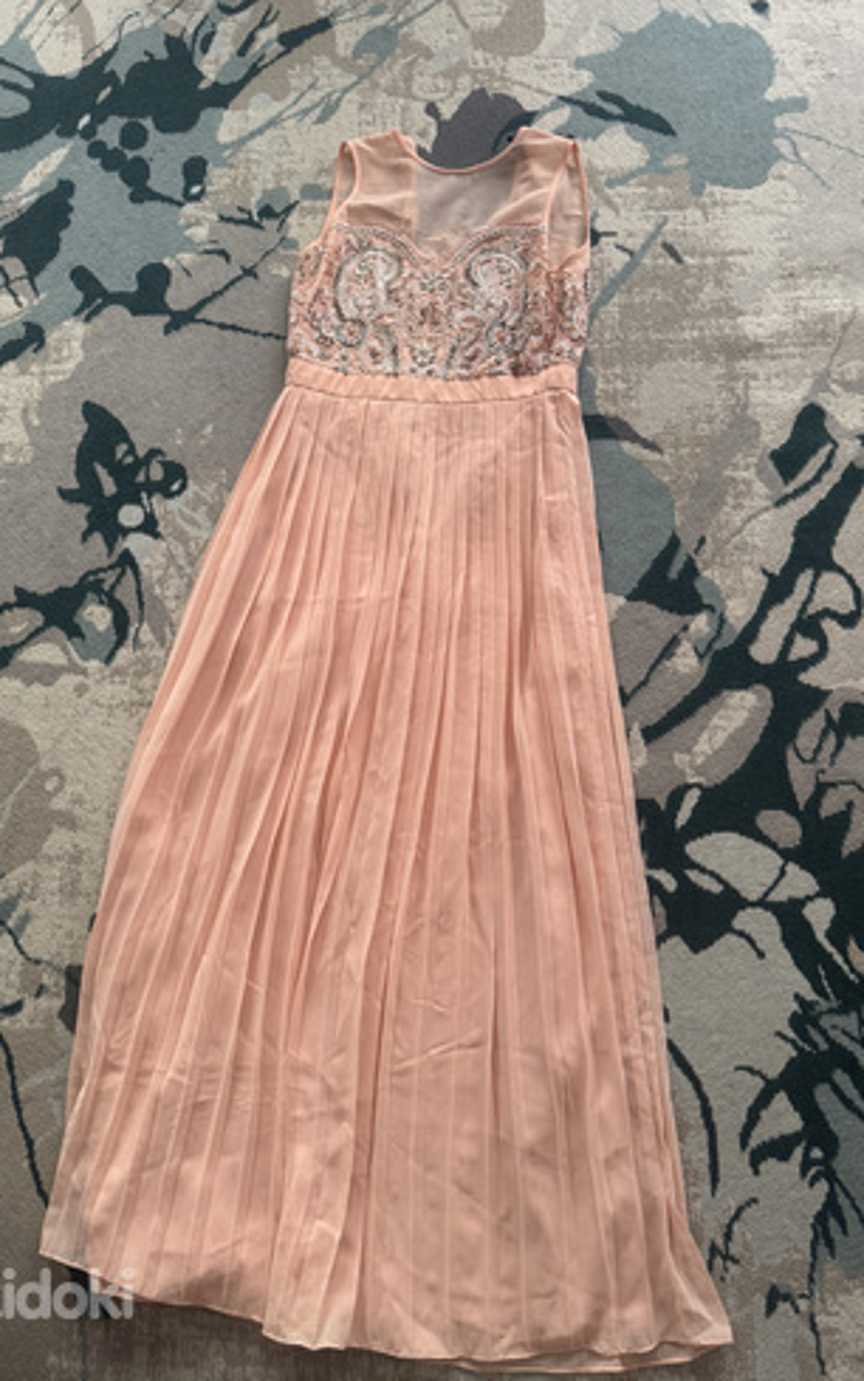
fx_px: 979
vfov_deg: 70.4
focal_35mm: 26
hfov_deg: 47.5
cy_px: 686
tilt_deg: -72.5
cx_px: 383
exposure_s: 1/66
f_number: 1.78
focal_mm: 6.76
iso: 200
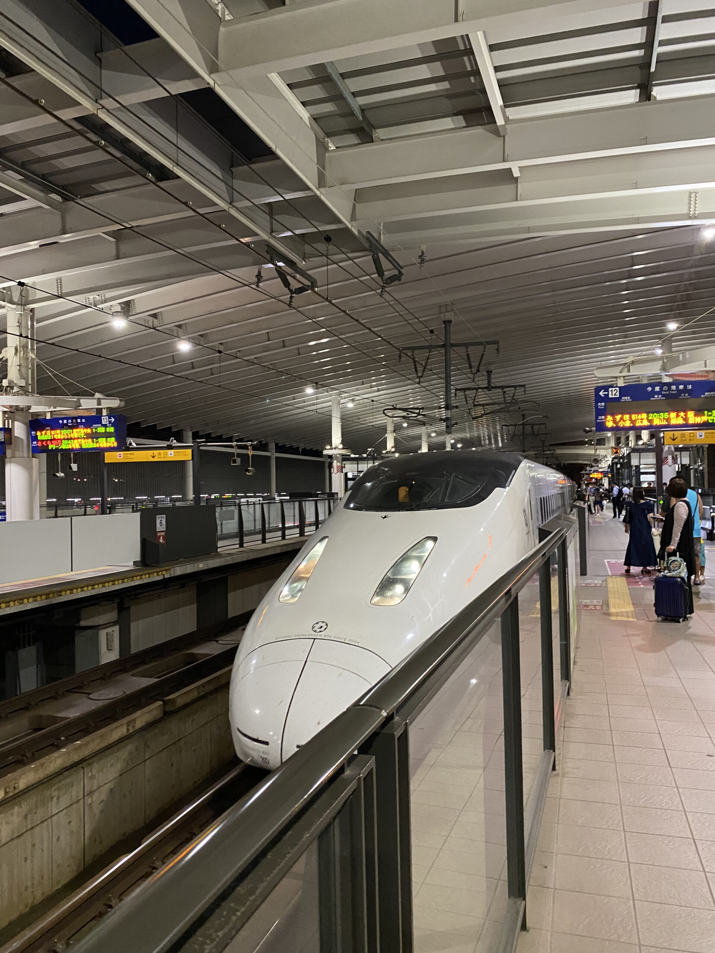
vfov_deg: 67.3
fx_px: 716
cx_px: 358
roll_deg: +0.4
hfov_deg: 53.1
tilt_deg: +0.4
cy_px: 476
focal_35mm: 26
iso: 250
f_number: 1.8
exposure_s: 1/60
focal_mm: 4.25
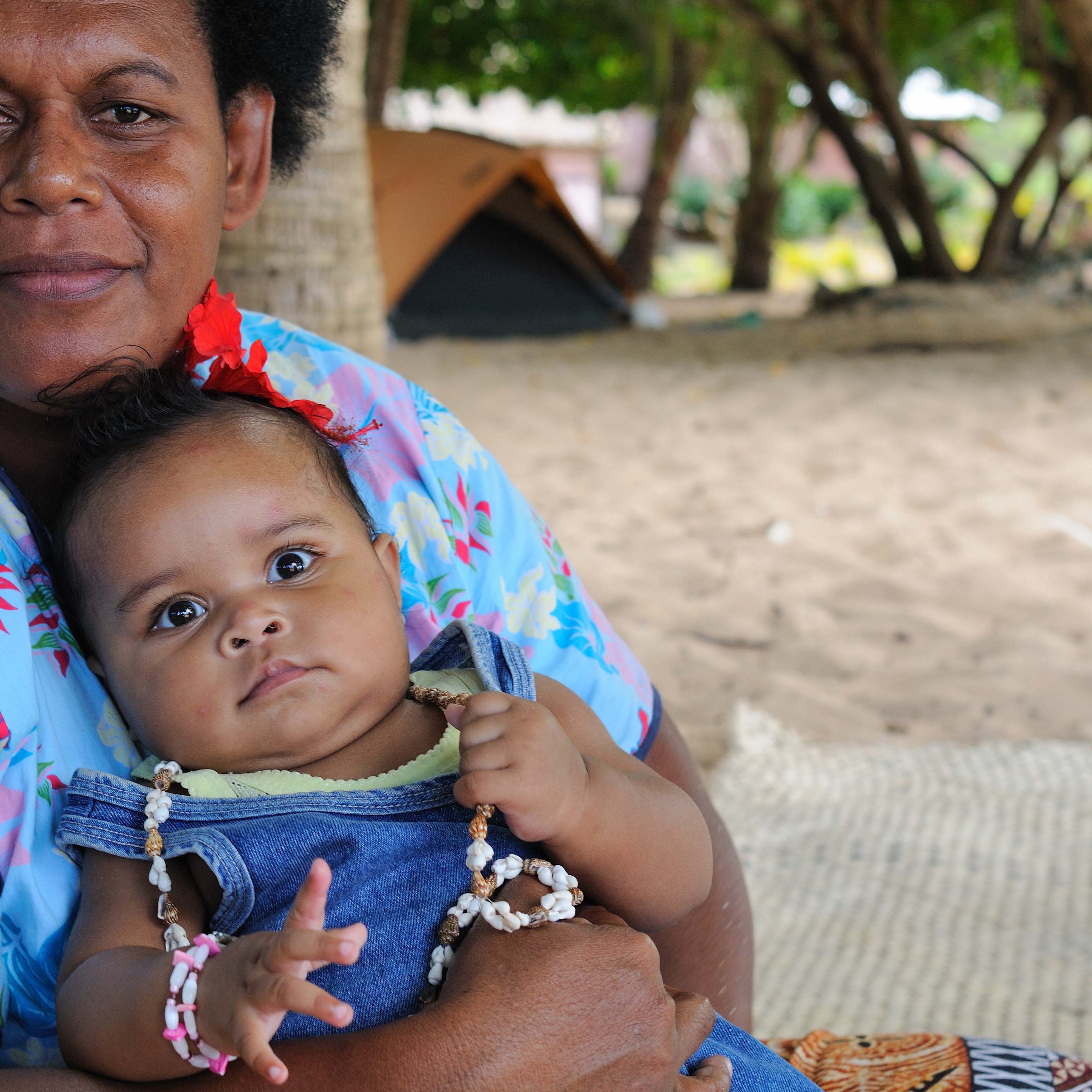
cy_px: 549
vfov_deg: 25.5
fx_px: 2414
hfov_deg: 25.2
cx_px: 301
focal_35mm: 68
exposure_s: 1/80
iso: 200
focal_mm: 35
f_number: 5
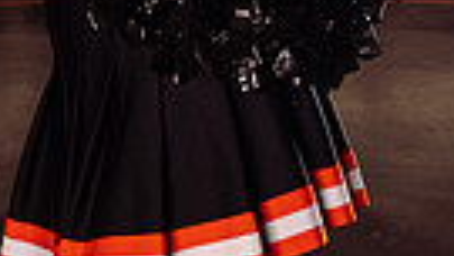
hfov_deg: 15.8
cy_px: -374
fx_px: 1638
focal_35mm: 136
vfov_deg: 8.2
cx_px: 202
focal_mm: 39
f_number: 5.6
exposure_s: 1/200
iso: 100
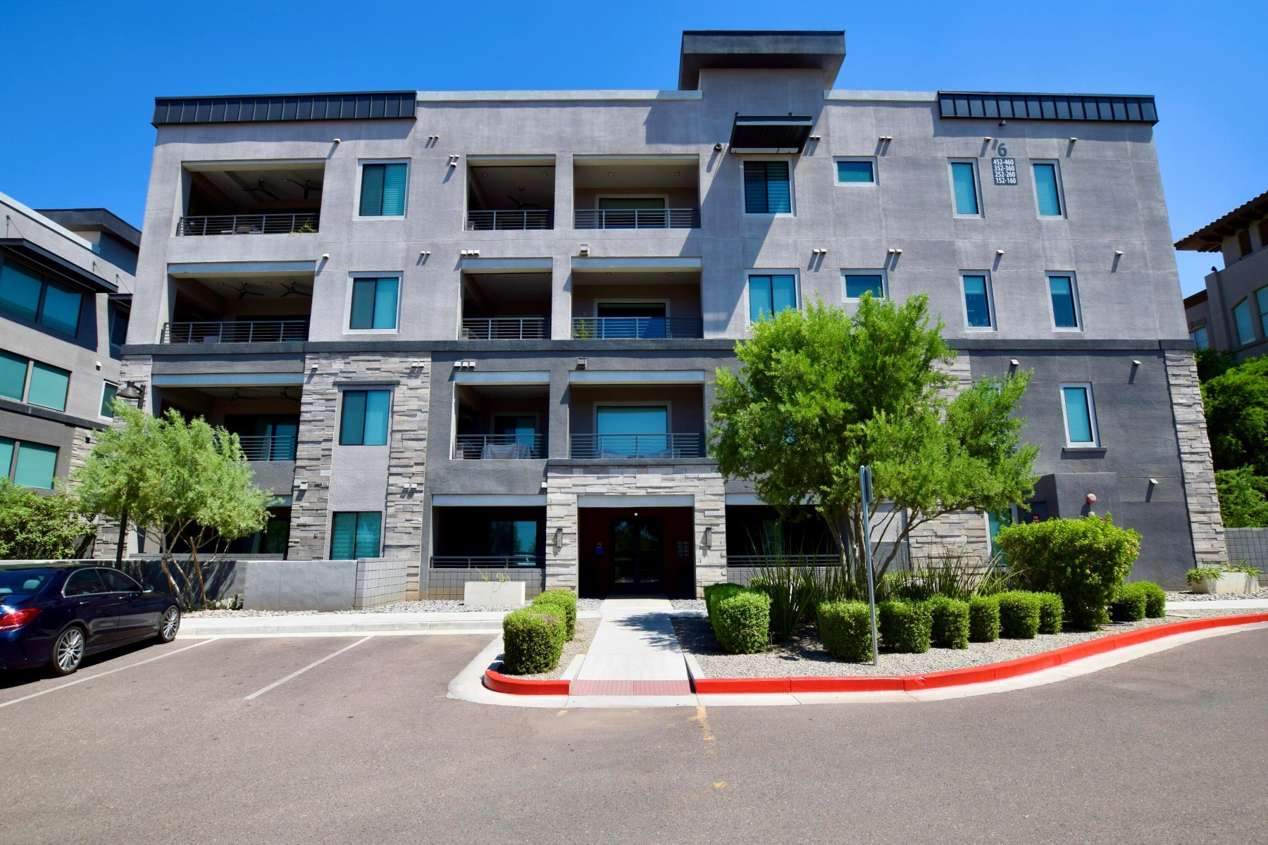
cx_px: 634
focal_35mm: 15
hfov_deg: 100.4
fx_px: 528
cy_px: 422
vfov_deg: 77.3
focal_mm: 10
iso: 200
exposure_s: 1/320
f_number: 9
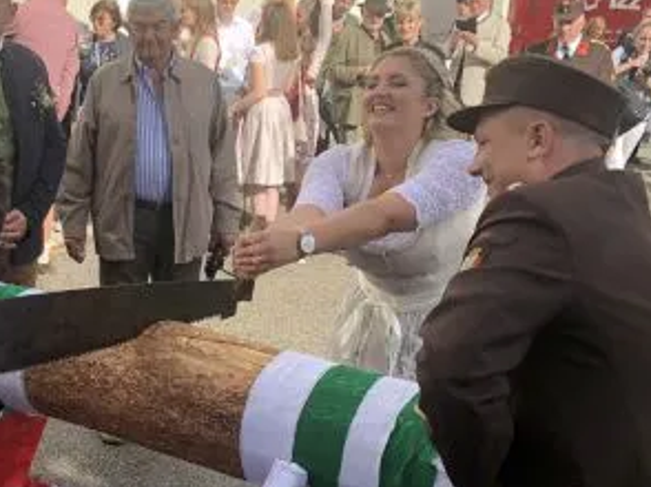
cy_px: 324
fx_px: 1165
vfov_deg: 23.5
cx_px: 95
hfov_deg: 30.2
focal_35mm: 62
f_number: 1.8
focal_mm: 4
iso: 20
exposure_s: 1/1000
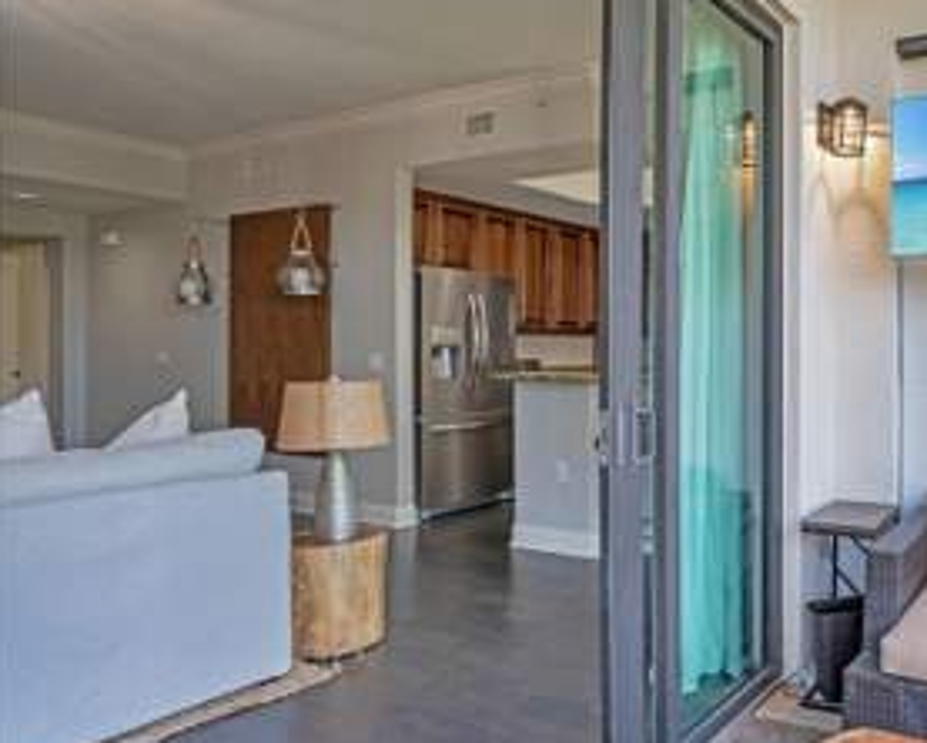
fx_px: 714
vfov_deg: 54.9
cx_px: 796
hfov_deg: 58.5
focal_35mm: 26
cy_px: 346
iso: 200
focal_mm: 16
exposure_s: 1/8
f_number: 9
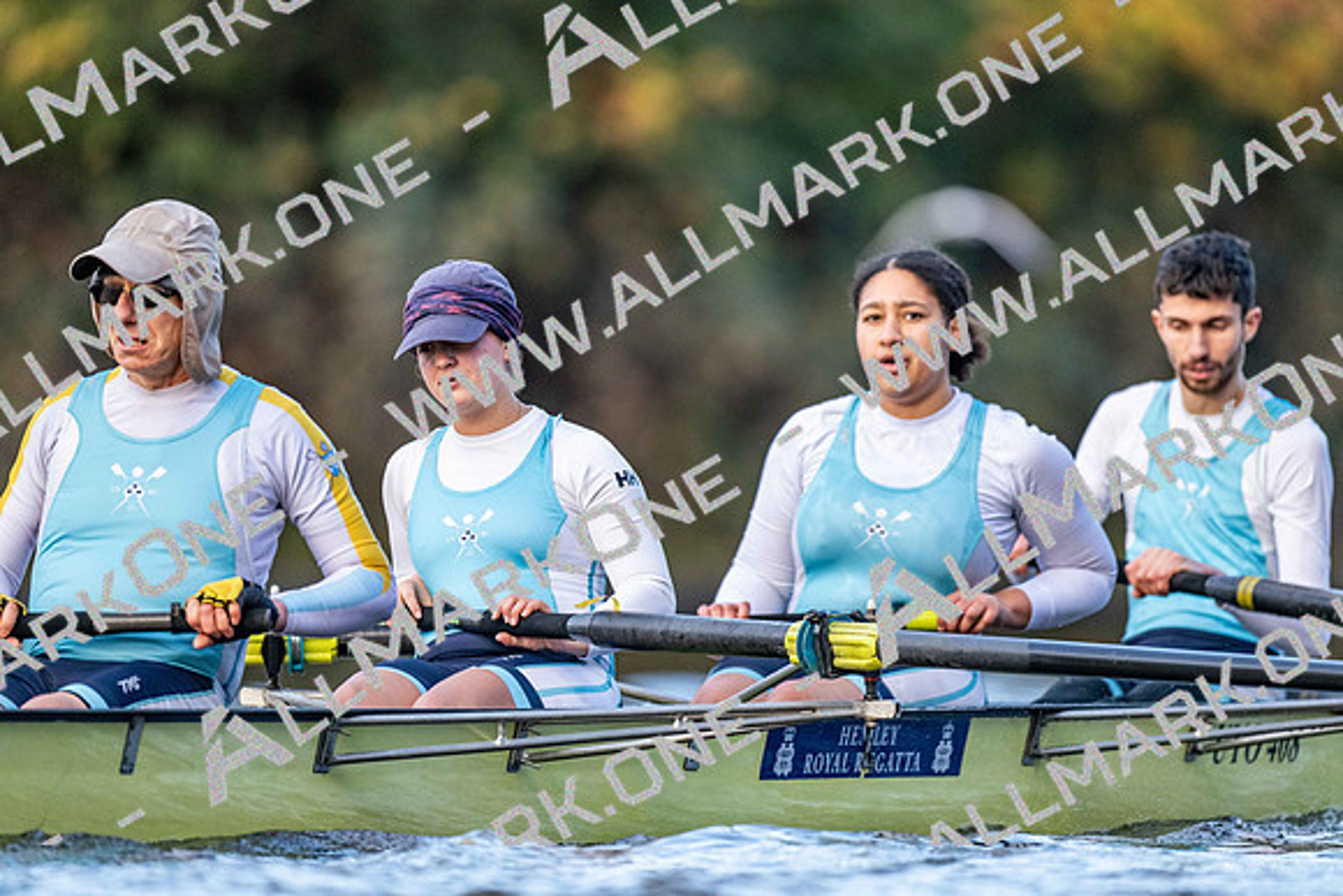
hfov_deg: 3.4
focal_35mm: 600
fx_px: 22388
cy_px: 448
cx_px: 672
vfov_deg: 2.3
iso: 2800
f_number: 4
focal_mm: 600
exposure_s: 1/2500
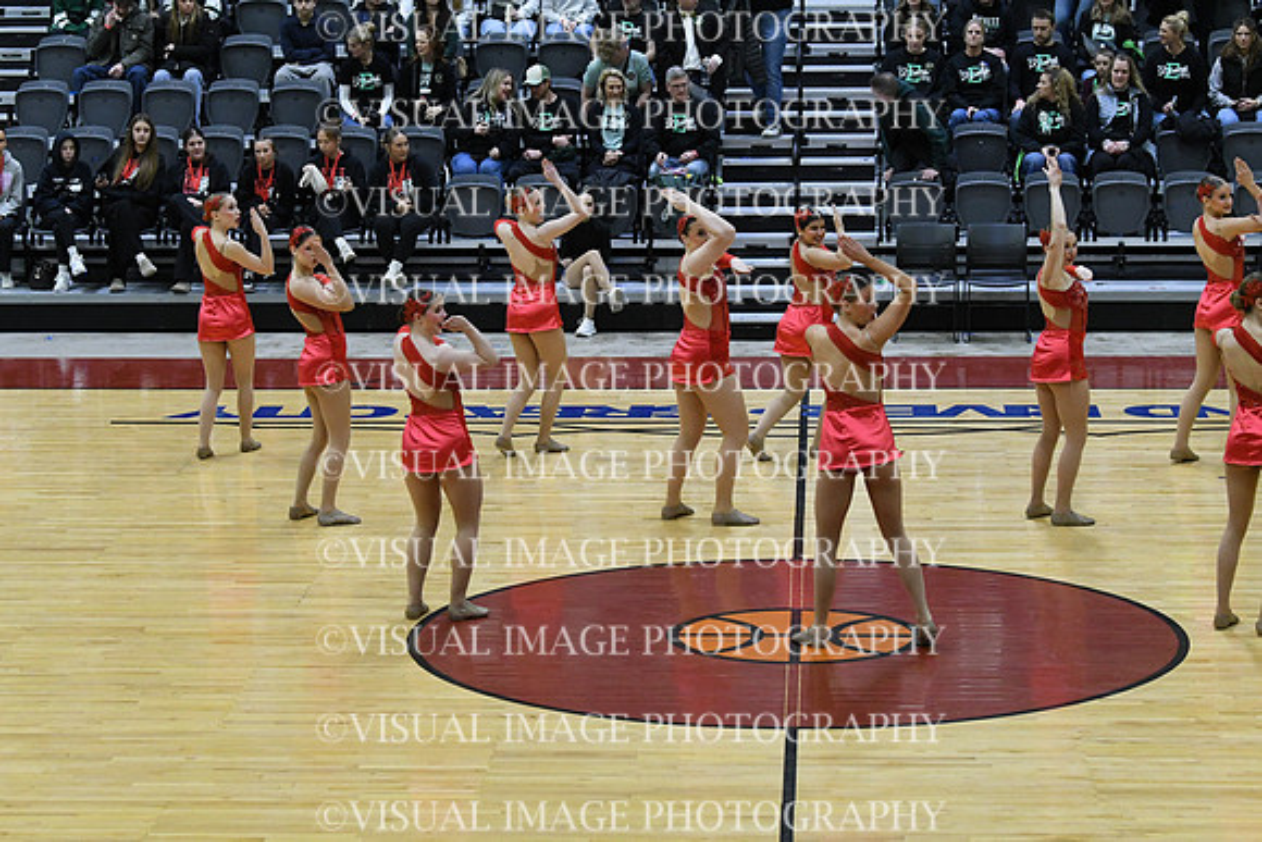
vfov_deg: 13.0
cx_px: 631
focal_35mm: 105
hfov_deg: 19.5
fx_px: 3682
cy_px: 421
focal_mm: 70
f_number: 4
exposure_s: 1/500
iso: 5000
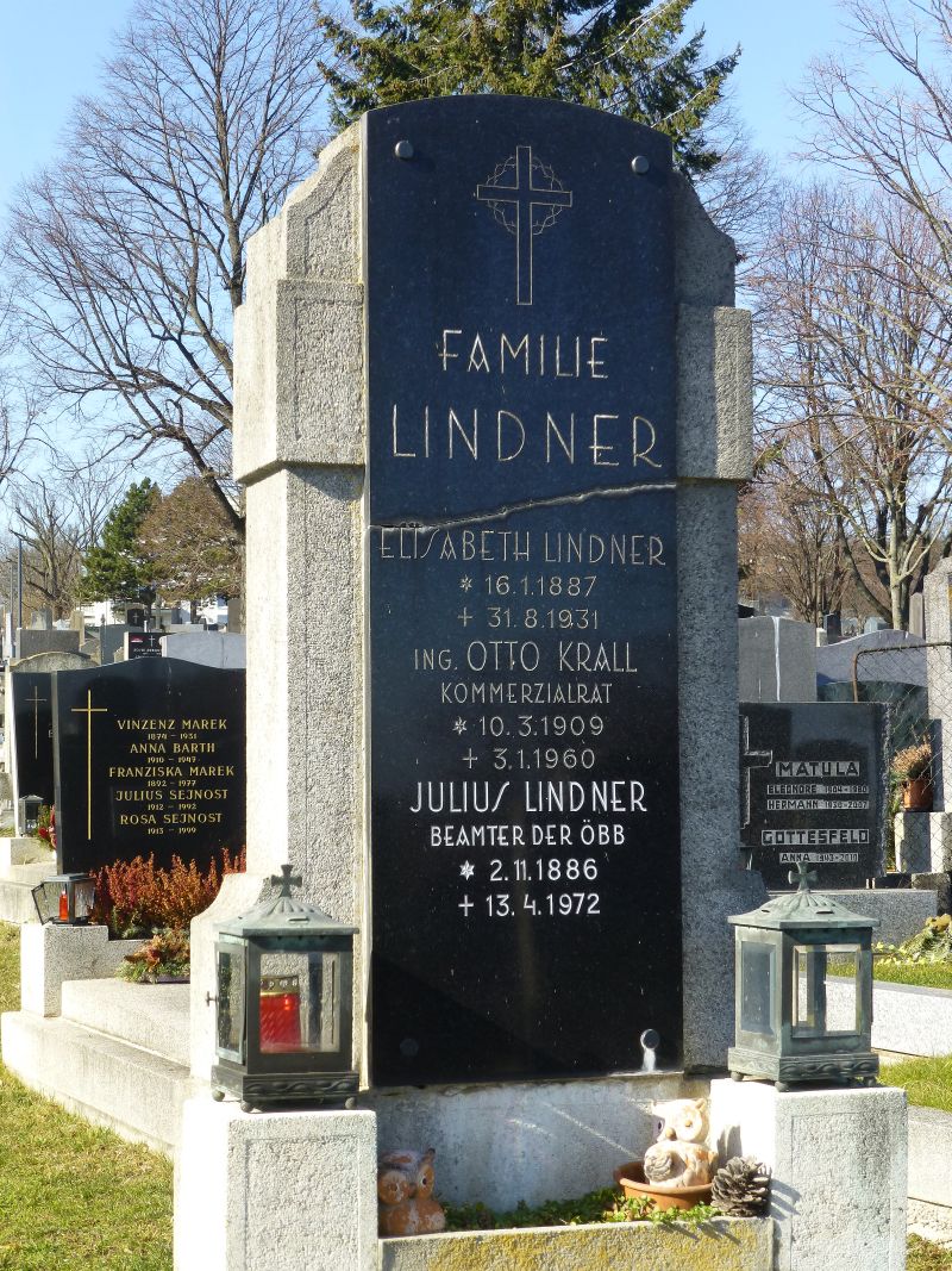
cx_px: 476
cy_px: 636
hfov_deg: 19.6
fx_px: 2751
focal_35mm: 75
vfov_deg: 26.0
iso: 100
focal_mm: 13.3
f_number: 5
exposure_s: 1/250
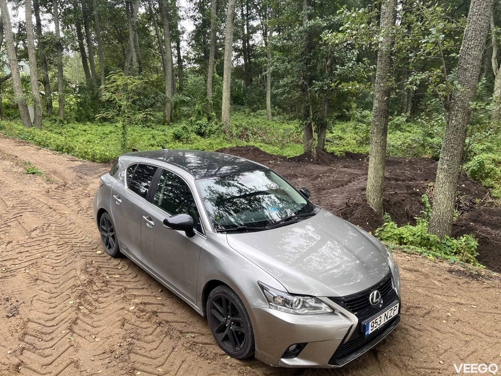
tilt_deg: -13.6
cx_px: 250
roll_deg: -0.8
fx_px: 376
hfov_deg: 67.3
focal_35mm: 26
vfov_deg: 53.1
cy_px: 188
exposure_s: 1/185
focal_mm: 5.7
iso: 40
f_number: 1.5
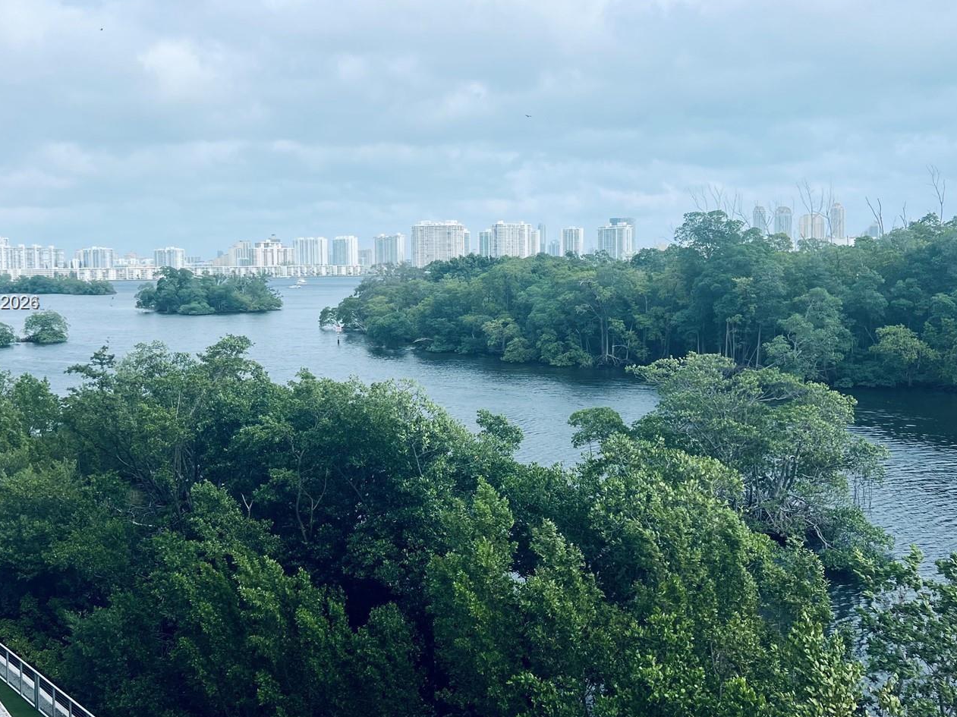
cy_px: 303
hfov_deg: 55.2
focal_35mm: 33
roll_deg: +0.5
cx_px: 410
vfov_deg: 42.8
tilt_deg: -2.0
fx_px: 912
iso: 50
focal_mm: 5.7
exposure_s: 1/5076
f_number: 1.5
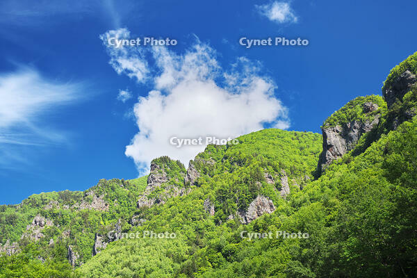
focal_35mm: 46
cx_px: 208
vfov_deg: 29.2
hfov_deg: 42.7
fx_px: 533
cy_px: 139
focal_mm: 46
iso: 100
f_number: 10
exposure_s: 1/30
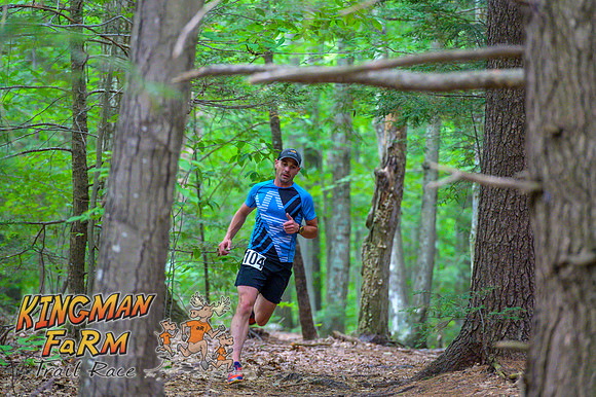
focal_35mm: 200
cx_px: 298
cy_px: 198
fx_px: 3309
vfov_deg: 6.9
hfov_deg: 10.3
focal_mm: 200
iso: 8000
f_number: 4
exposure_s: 1/200
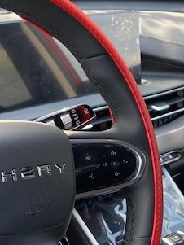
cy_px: 221
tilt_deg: -27.1
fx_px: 489
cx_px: 1
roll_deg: -1.0
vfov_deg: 27.2
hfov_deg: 20.6
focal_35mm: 69
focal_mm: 4.25
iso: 40
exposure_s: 1/122
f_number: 1.8
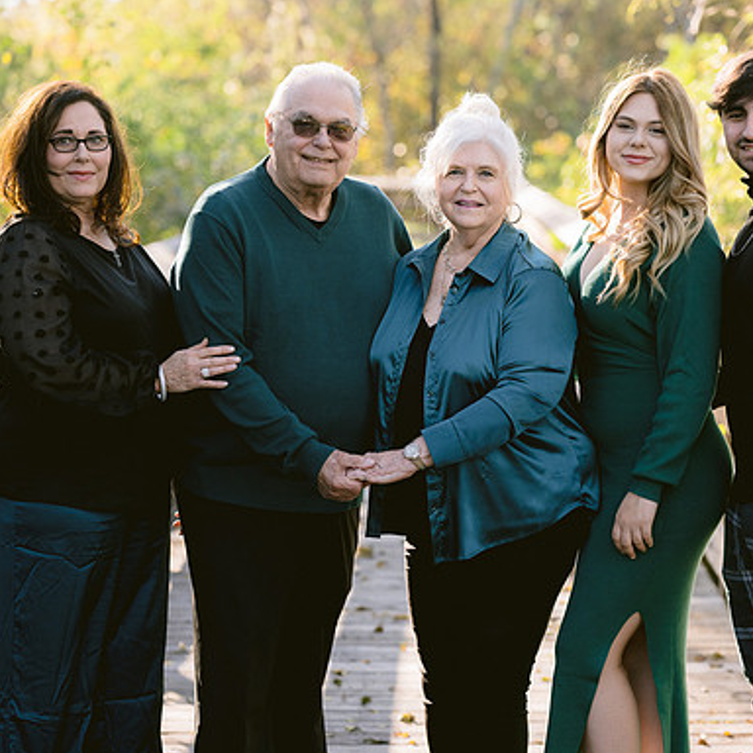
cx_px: 403
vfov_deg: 15.4
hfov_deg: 15.4
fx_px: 2781
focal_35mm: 113
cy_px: 391
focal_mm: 85
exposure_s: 1/1000
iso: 400
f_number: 2.8
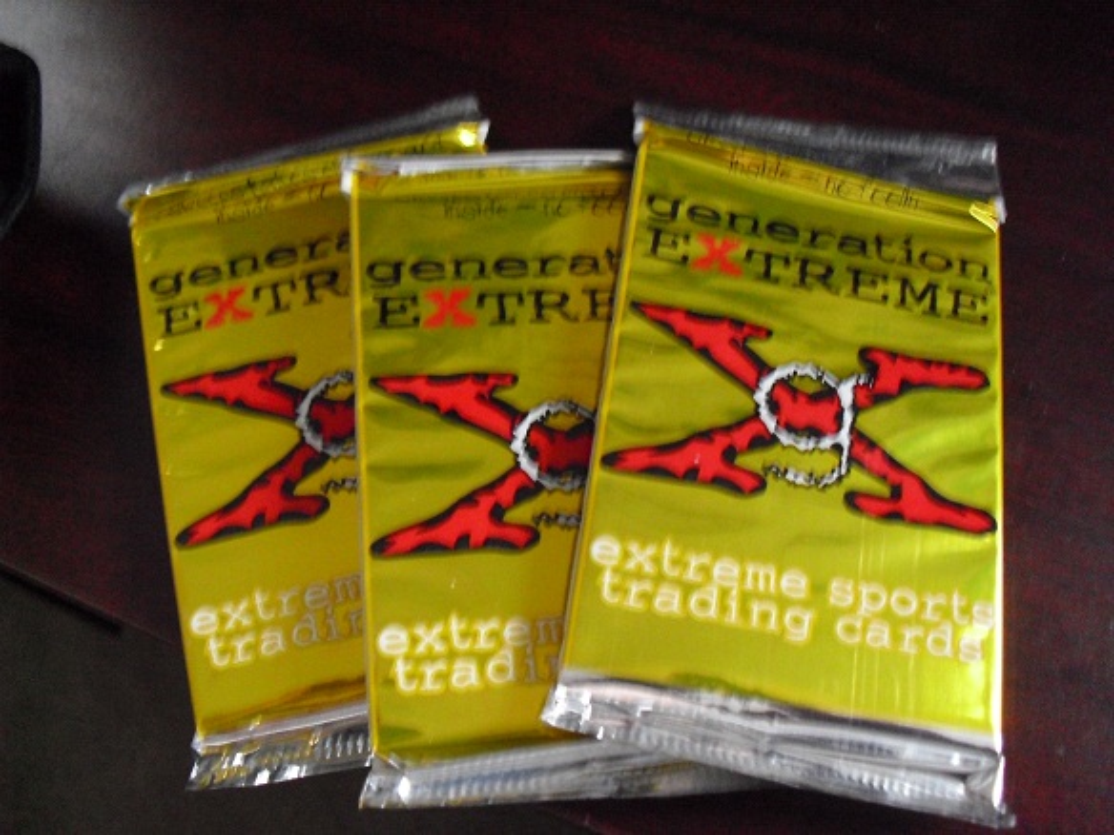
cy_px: 418
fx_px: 1159
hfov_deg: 51.4
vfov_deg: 39.7
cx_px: 557
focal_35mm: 36
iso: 800
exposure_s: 1/8
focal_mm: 6.3
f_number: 3.1
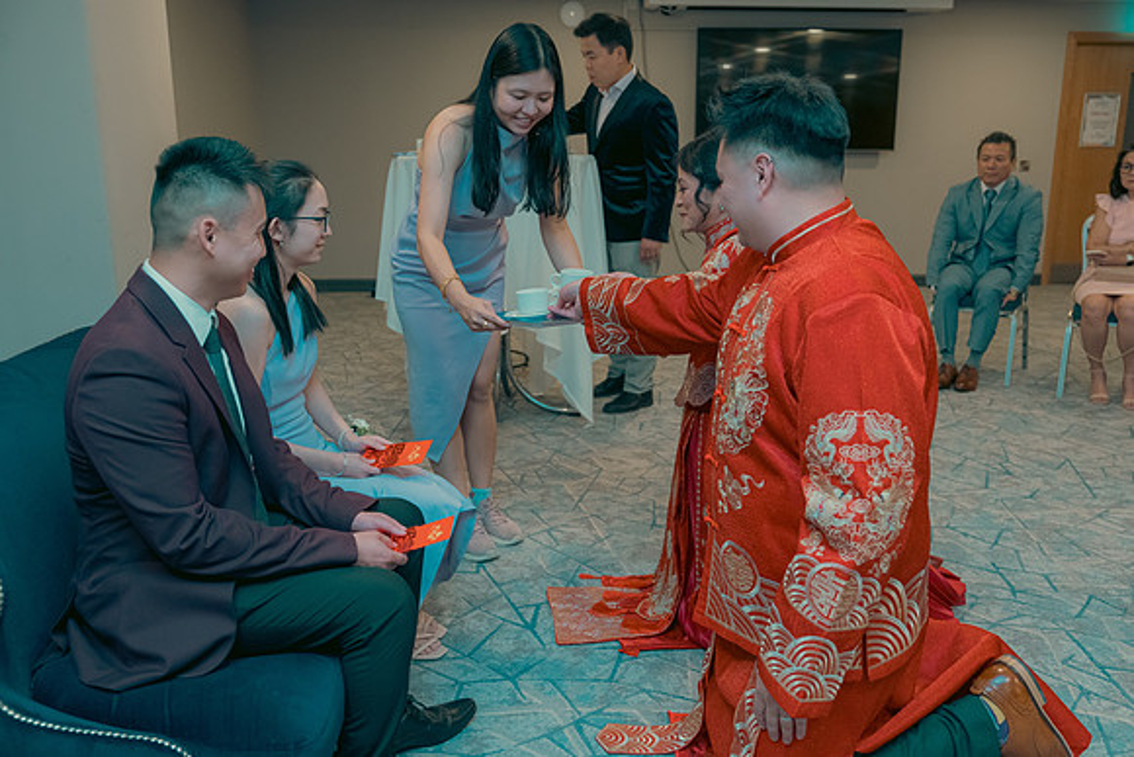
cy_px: 378
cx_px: 567
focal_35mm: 31
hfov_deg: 60.3
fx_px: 977
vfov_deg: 42.3
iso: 2500
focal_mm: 31
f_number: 3.5
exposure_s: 1/160
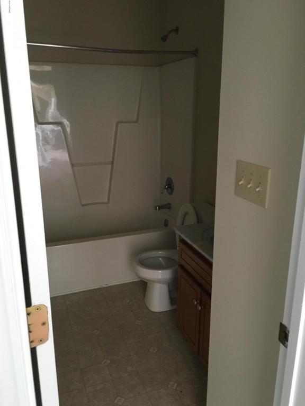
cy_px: 203
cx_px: 152
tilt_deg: -16.1
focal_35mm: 29
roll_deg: -0.8
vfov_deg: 61.7
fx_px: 341
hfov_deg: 48.2
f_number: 2.2
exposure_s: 1/17
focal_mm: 4.15
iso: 200
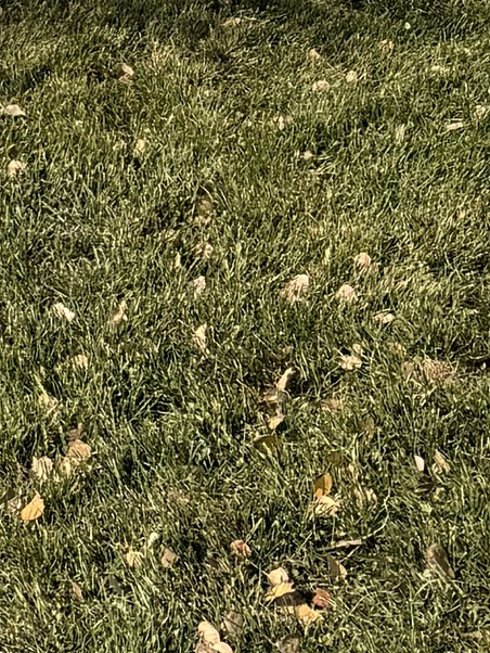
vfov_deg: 10.8
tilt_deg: +2.6
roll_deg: +0.1
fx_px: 2886
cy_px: -964
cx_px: 59
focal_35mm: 153
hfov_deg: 9.7
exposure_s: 1/5319
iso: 80
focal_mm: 6.76
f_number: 1.78
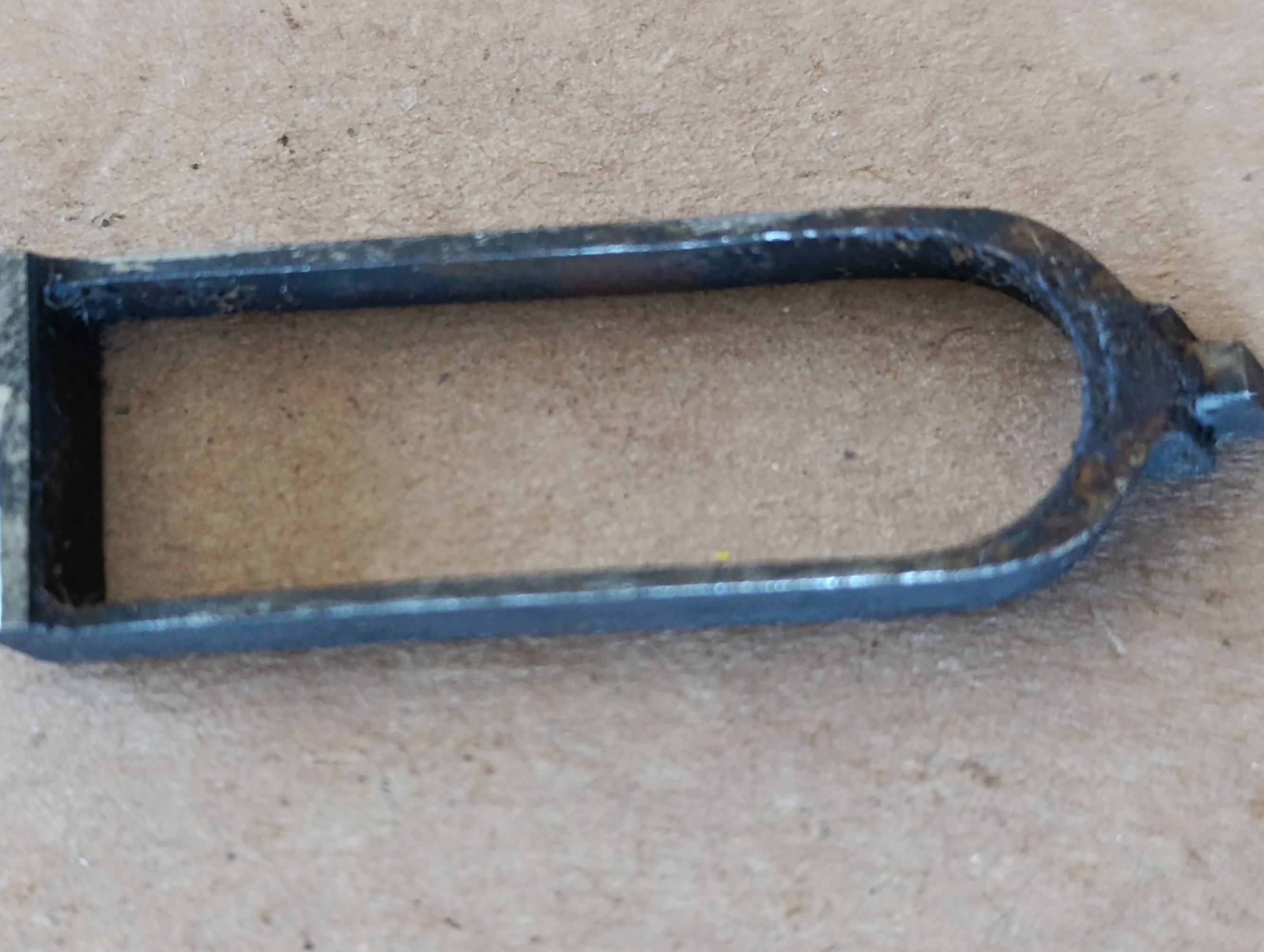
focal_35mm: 70
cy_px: 496
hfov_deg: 27.7
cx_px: 510
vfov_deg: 21.1
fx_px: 2560
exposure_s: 1/50
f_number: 1.6
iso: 1000
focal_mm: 6.14
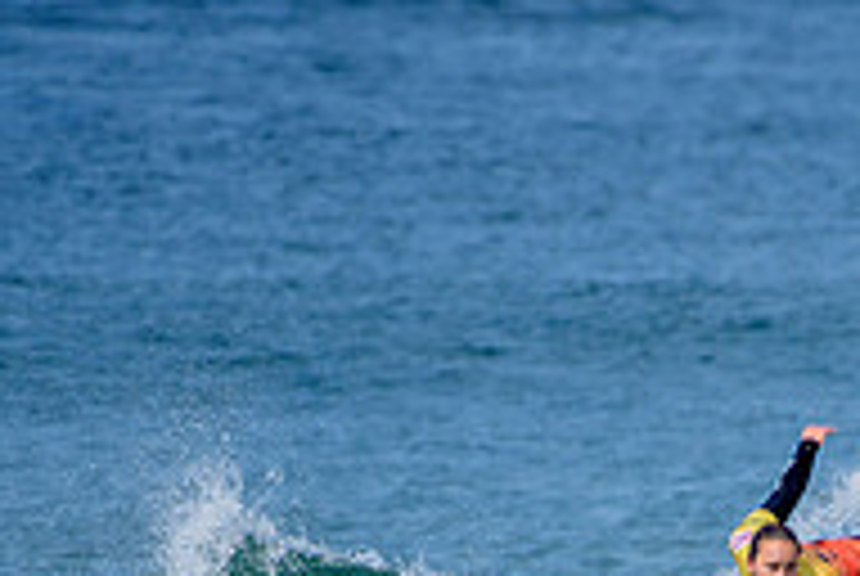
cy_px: 866
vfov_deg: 0.9
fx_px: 36247
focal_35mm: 1515
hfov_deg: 1.4
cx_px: 869
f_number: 6.3
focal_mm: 500
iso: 250
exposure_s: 1/2500
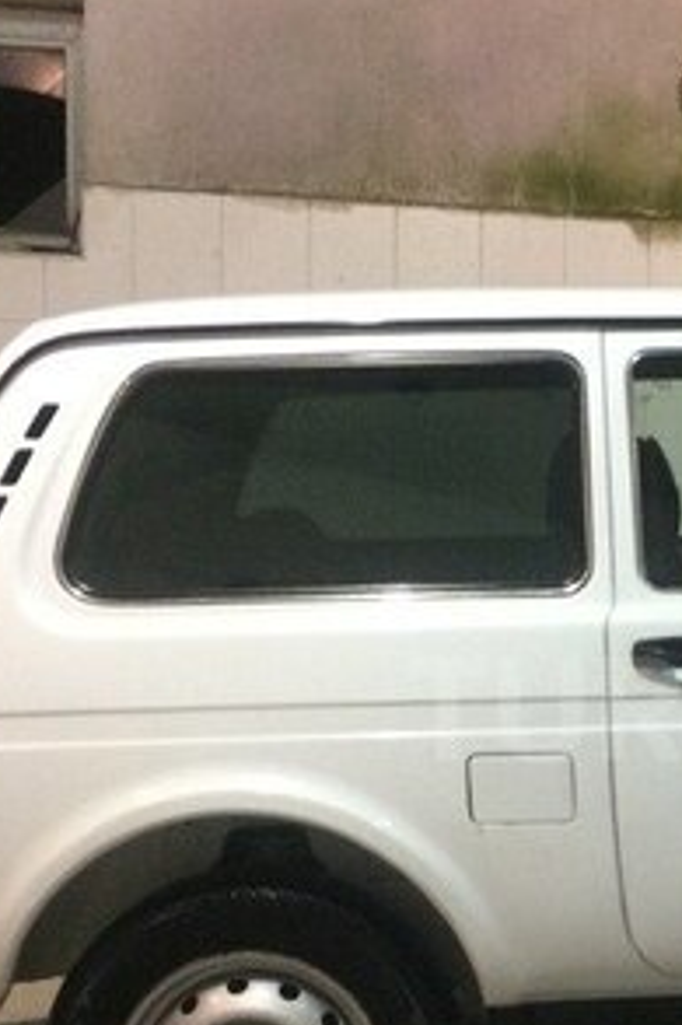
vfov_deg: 29.4
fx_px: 1934
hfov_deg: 19.1
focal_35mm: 68
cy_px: 708
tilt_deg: -7.9
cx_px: 766
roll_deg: -2.3
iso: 250
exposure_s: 1/17
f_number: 2.2
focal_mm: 4.15
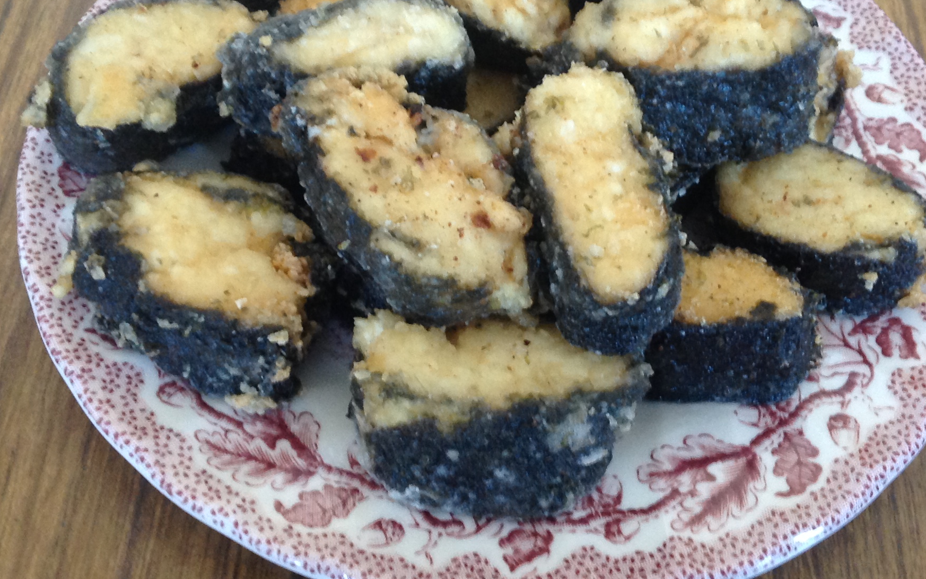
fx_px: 1388
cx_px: 490
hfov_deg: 36.9
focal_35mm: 55
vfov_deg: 23.5
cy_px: 260
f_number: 2.4
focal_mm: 4.28
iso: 200
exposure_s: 1/15
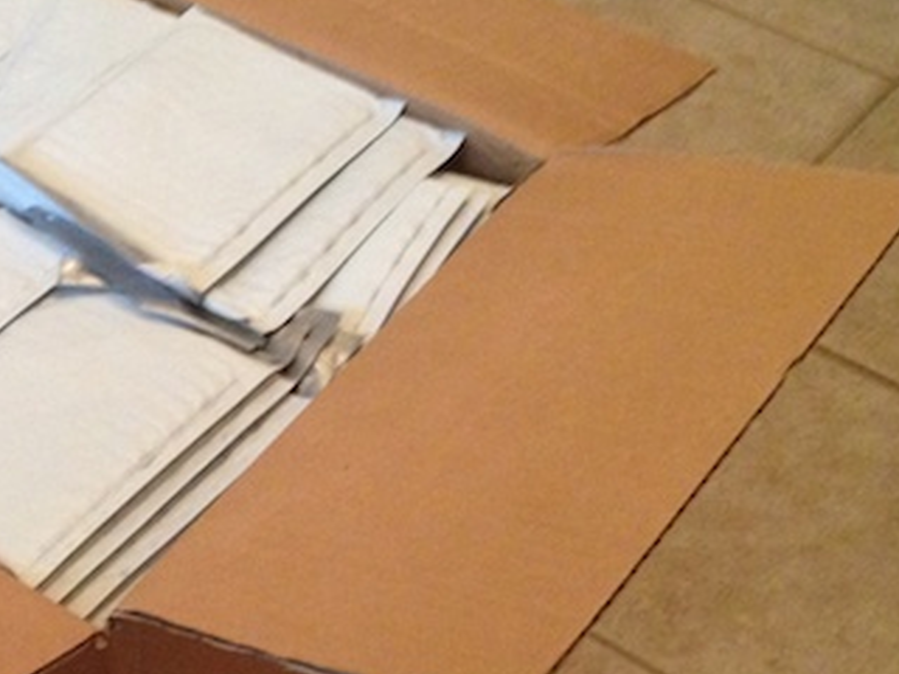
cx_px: 98
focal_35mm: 82
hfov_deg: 23.2
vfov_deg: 17.8
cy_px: 541
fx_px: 2130
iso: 320
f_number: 2.4
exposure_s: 1/20
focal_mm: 4.28
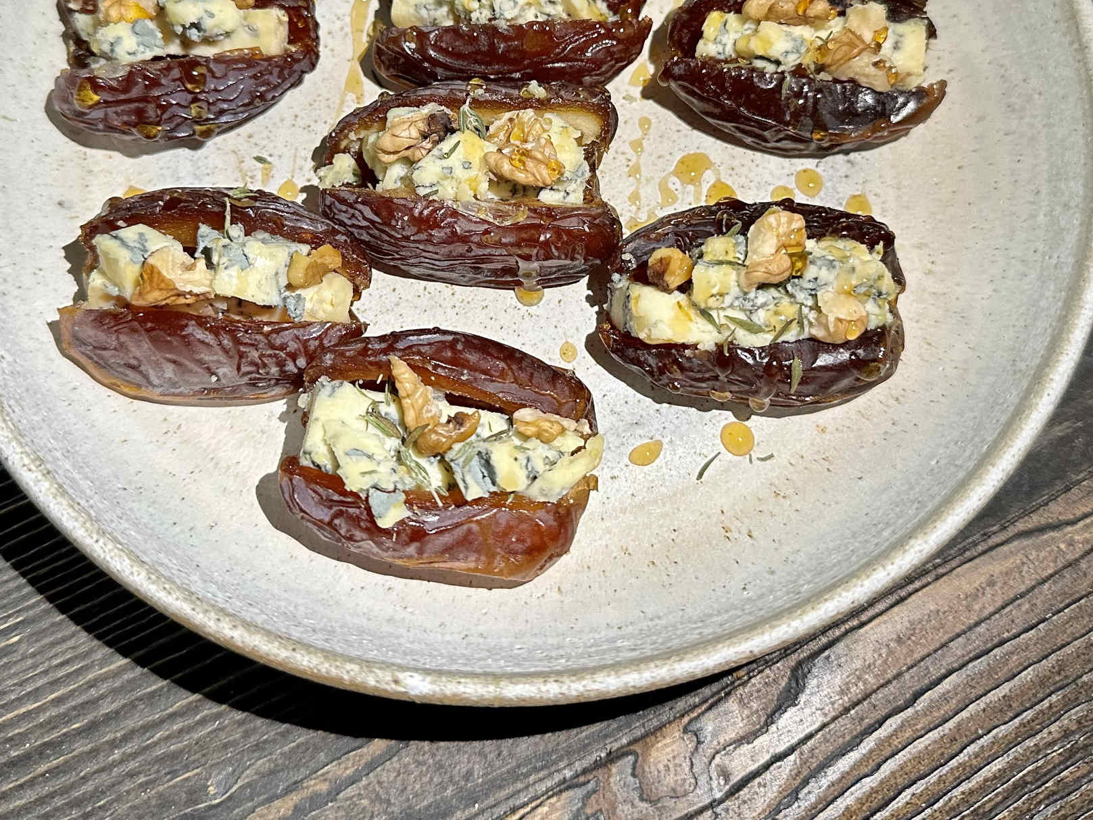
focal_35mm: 38
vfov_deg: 36.6
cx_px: 535
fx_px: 1200
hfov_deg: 49.0
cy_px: 182
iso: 250
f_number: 1.78
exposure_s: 1/60
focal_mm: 6.86
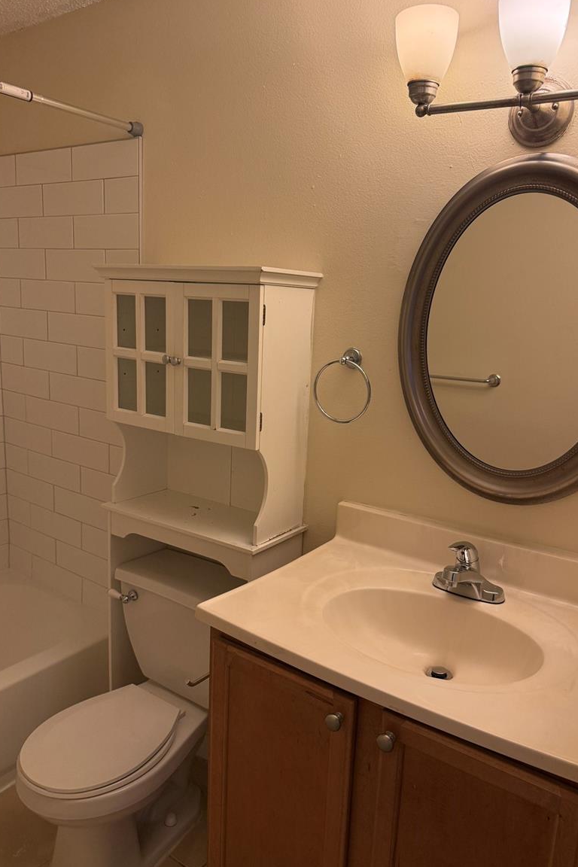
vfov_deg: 69.4
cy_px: 430
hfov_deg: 49.5
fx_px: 626
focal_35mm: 26
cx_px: 305
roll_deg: -2.3
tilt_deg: -10.0
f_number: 1.78
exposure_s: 1/163
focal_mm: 6.76
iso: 200
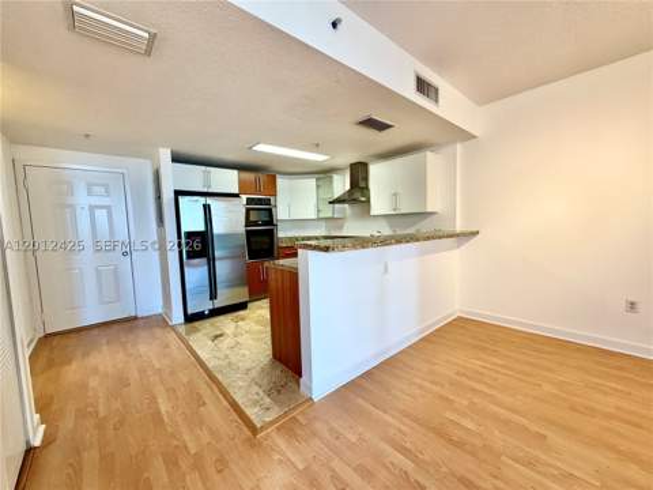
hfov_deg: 102.1
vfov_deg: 85.7
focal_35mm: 14
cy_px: 245
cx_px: 326
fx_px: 264
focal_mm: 2.22
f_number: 2.2
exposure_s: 1/60
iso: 200
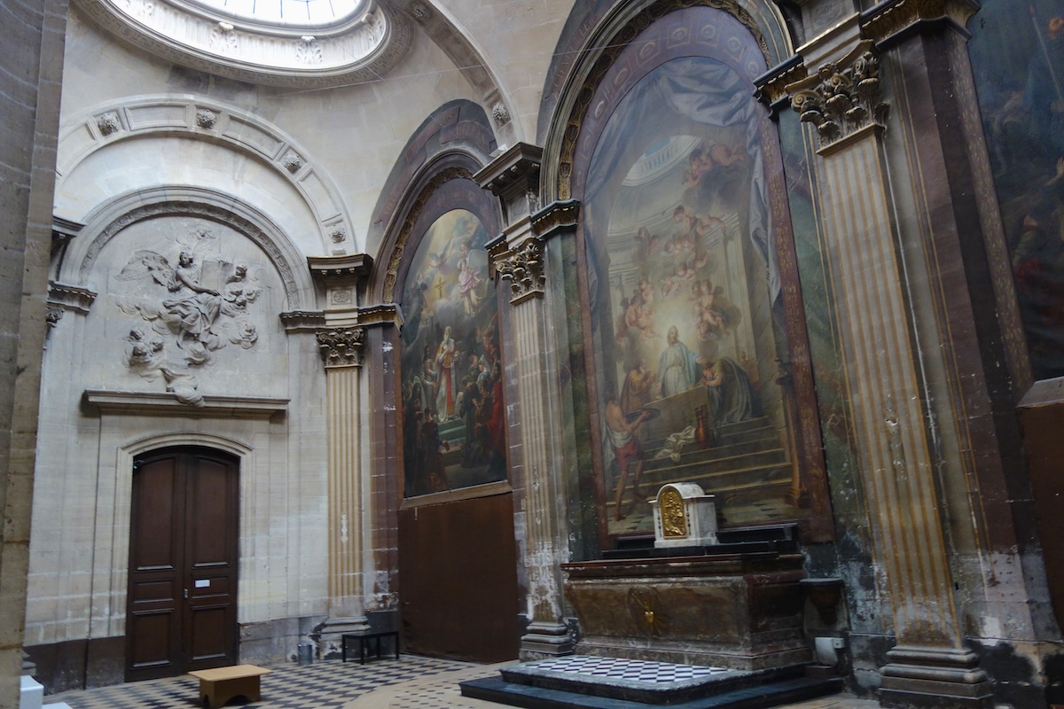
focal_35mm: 28
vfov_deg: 46.4
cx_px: 532
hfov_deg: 65.5
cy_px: 354
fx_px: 827
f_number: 1.8
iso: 400
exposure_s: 1/30
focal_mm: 10.4
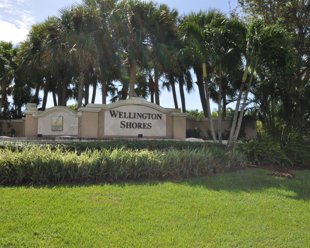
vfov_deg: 43.4
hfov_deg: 52.7
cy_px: 124
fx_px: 312
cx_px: 138
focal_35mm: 34
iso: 200
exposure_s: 1/80
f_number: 20
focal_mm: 20
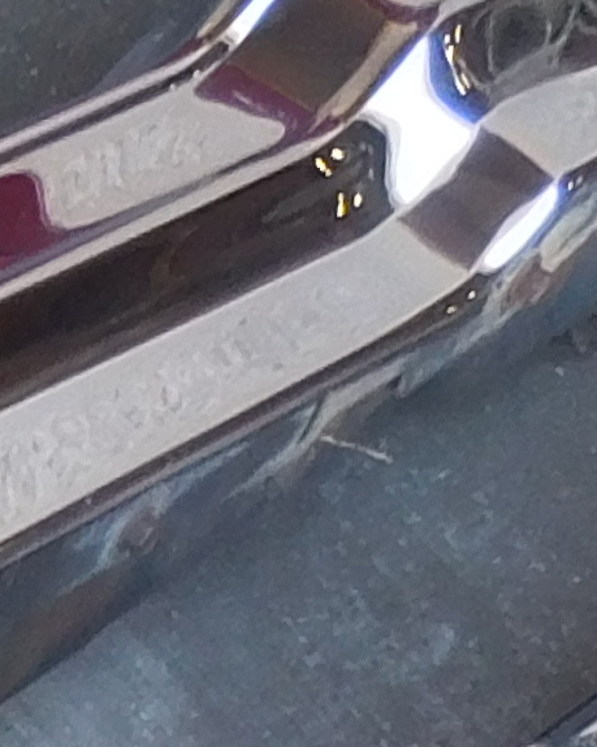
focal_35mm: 196
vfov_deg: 8.8
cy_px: 1843
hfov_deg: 7.1
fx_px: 4330
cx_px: -1126
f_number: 3.3
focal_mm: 4.5
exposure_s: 1/50
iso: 125
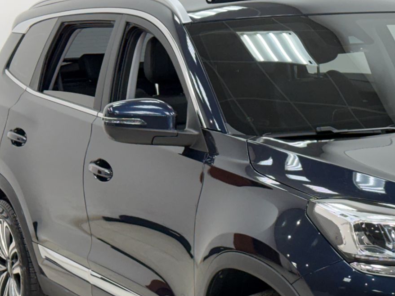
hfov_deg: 18.3
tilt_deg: -11.6
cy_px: 244
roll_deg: +2.1
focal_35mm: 105
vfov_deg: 14.0
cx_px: 381
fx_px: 1198
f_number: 1.78
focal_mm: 6.76
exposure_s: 1/120
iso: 250
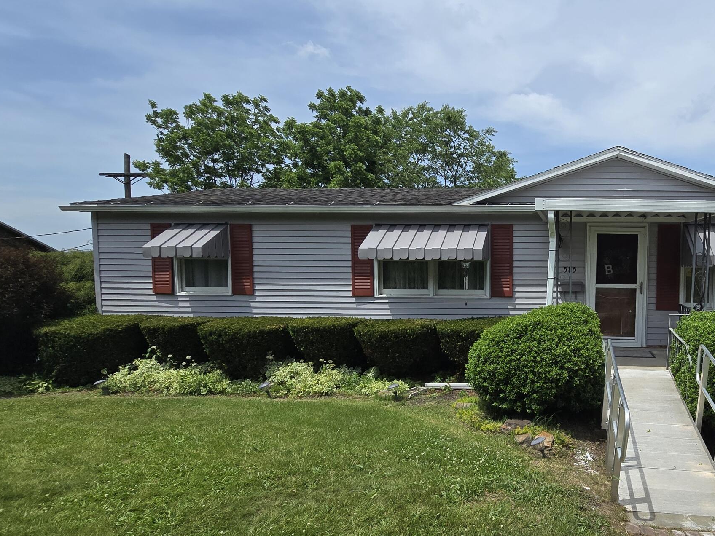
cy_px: 332
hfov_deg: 68.5
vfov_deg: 58.2
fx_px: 475
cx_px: 547
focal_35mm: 23
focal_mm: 2.2
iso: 50
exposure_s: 1/3608
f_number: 2.2
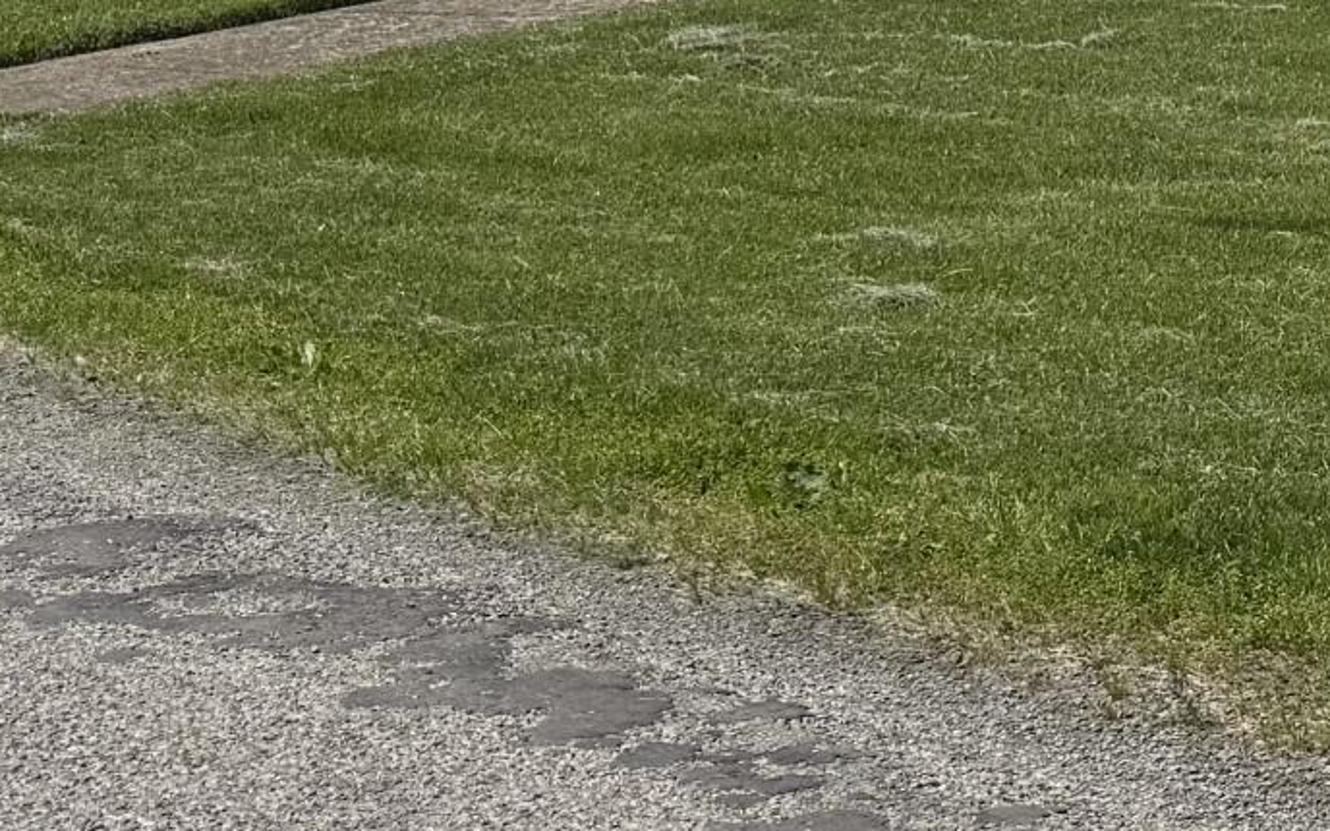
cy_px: -191
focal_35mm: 111
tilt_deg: -4.3
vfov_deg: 11.5
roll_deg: -0.1
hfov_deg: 16.4
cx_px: 2210
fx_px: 4023
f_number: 1.78
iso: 80
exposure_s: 1/6711
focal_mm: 6.76
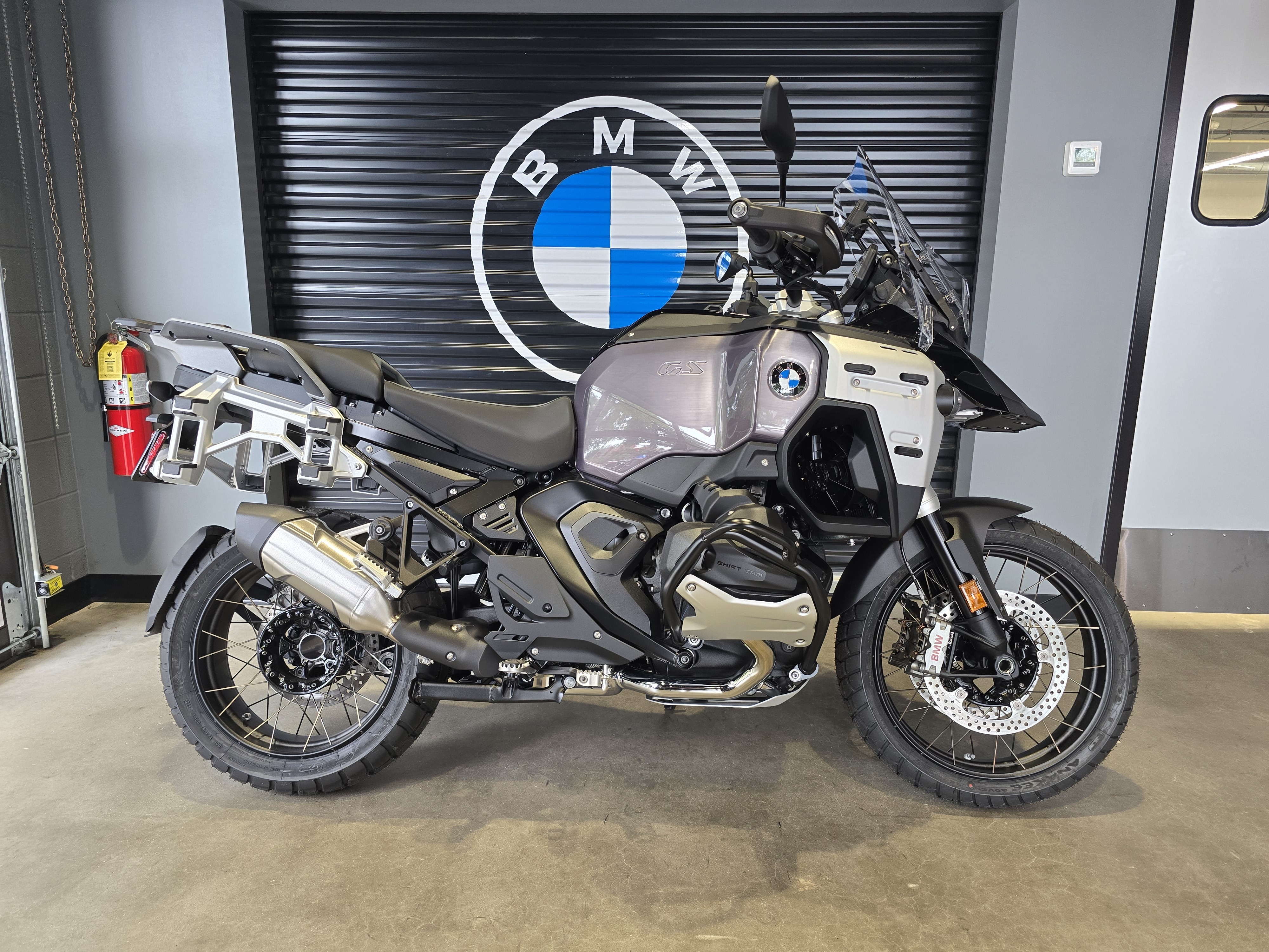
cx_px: 634
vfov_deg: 58.9
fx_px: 843
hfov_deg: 73.9
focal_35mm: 23
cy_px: 476
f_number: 1.7
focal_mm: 6.3
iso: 160
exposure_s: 1/120
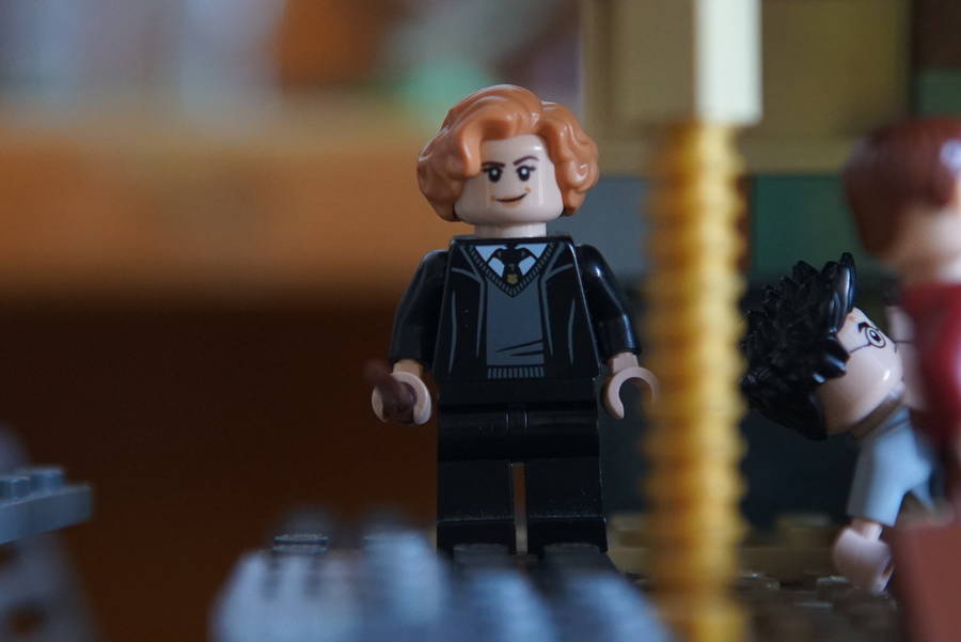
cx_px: 480
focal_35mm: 105
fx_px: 2804
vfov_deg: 13.1
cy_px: 321
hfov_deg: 19.4
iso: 4000
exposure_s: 1/160
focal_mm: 70
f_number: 4
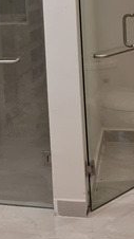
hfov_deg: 11.2
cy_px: 12
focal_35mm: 101
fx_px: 638
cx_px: -108
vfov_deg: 20.6
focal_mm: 5.4
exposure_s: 1/120
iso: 125
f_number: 1.8
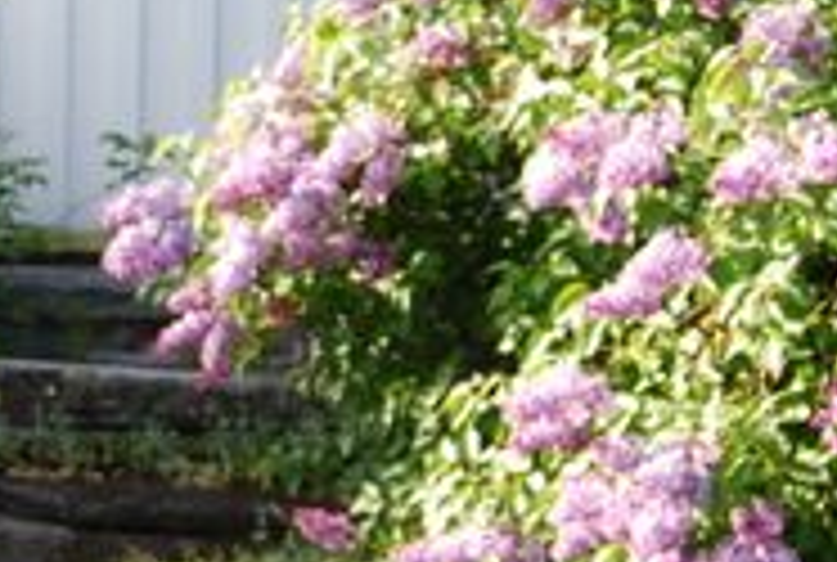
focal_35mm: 97
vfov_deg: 14.2
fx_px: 2261
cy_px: 227
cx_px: -220
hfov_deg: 19.5
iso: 200
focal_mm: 20
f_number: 5.6
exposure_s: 1/125
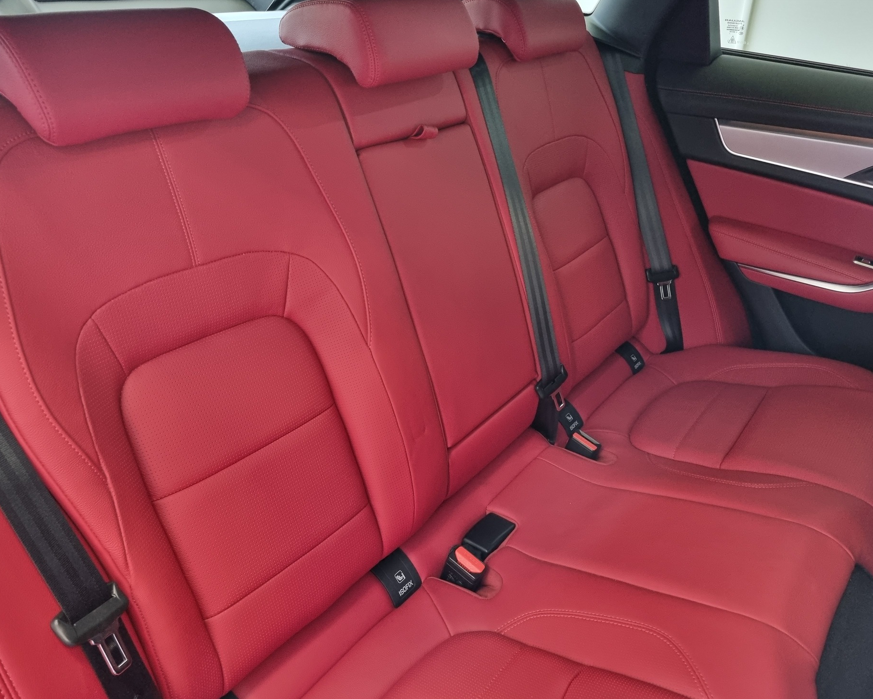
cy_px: 350
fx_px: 724
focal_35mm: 28
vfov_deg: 51.5
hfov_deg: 62.2
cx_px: 433
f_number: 1.8
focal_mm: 5.4
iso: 640
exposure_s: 1/50
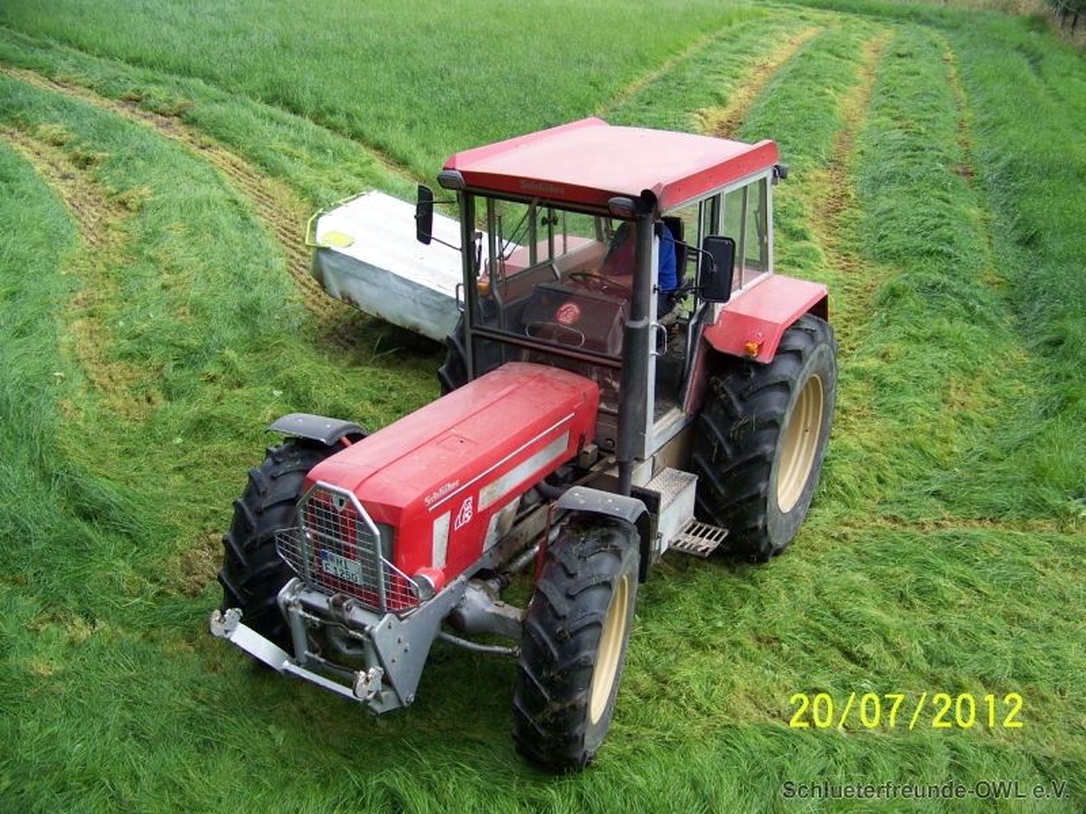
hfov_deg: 51.4
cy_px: 407
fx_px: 1129
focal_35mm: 36
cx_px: 543
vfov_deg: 39.7
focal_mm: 5.85
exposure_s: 1/200
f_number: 2.8
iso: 64
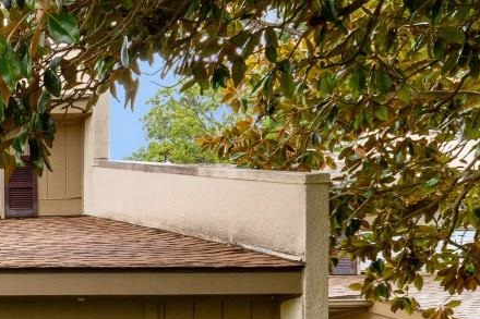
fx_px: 933
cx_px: -311
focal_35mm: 70
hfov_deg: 21.9
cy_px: 449
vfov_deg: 17.8
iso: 100
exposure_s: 1/100
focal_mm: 13
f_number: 5
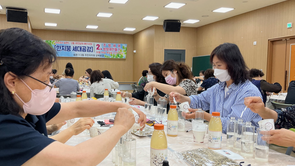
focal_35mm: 32
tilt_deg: -5.0
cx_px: 132
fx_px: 250
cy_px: 94
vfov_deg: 36.6
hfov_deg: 60.9
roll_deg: +0.4
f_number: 1.6
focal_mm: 5.1
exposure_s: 1/120
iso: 50
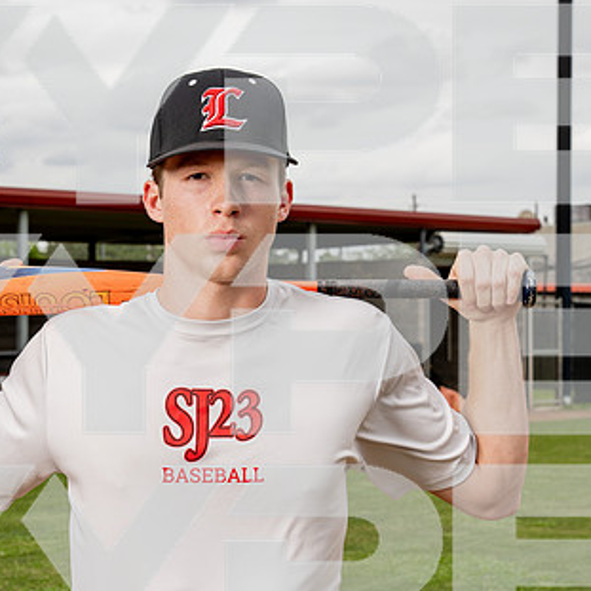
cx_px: 181
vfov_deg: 20.4
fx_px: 1642
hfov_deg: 20.3
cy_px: 323
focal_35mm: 85
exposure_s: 1/250
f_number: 8
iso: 50
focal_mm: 50
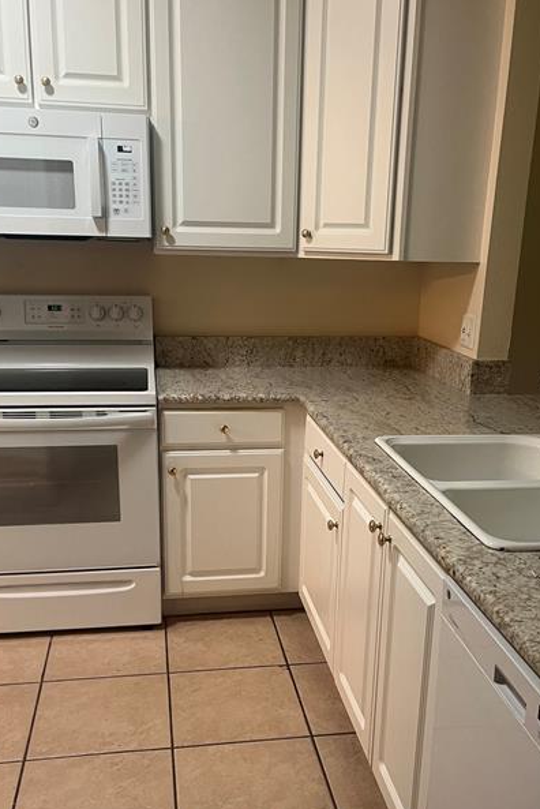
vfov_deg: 54.1
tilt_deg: -16.7
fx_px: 787
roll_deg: -1.1
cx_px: 286
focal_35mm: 35
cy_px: 479
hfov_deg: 37.9
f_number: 1.6
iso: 125
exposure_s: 1/60
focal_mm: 5.1
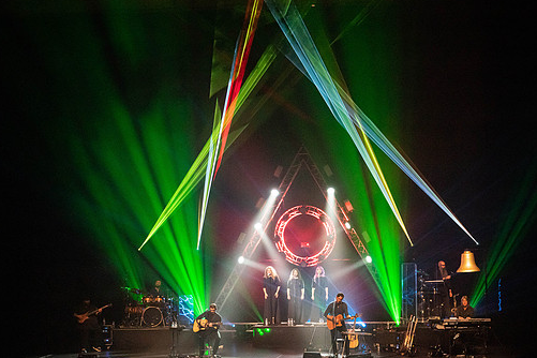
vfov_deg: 16.8
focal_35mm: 81
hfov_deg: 25.1
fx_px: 1208
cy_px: 157
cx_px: 279
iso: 8000
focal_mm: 70
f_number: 5.6
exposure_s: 1/250
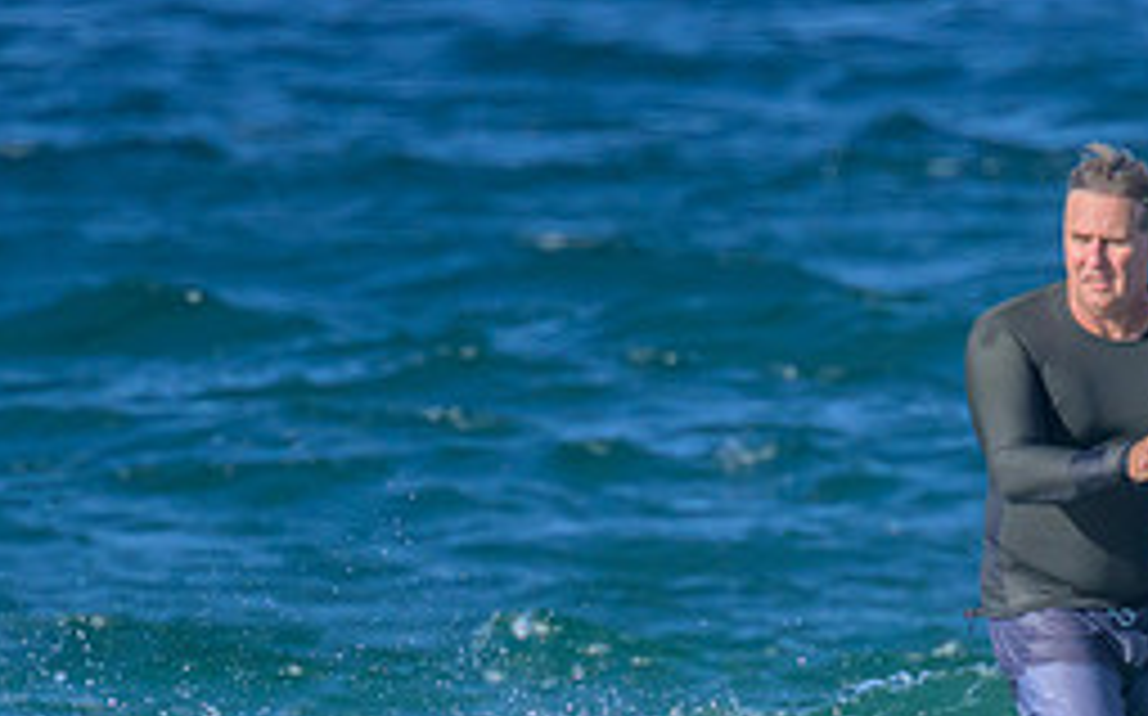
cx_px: 837
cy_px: 791
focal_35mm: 2553
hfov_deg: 0.8
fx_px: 79822
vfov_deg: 0.5
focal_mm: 800
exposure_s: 1/2000
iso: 1800
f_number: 11
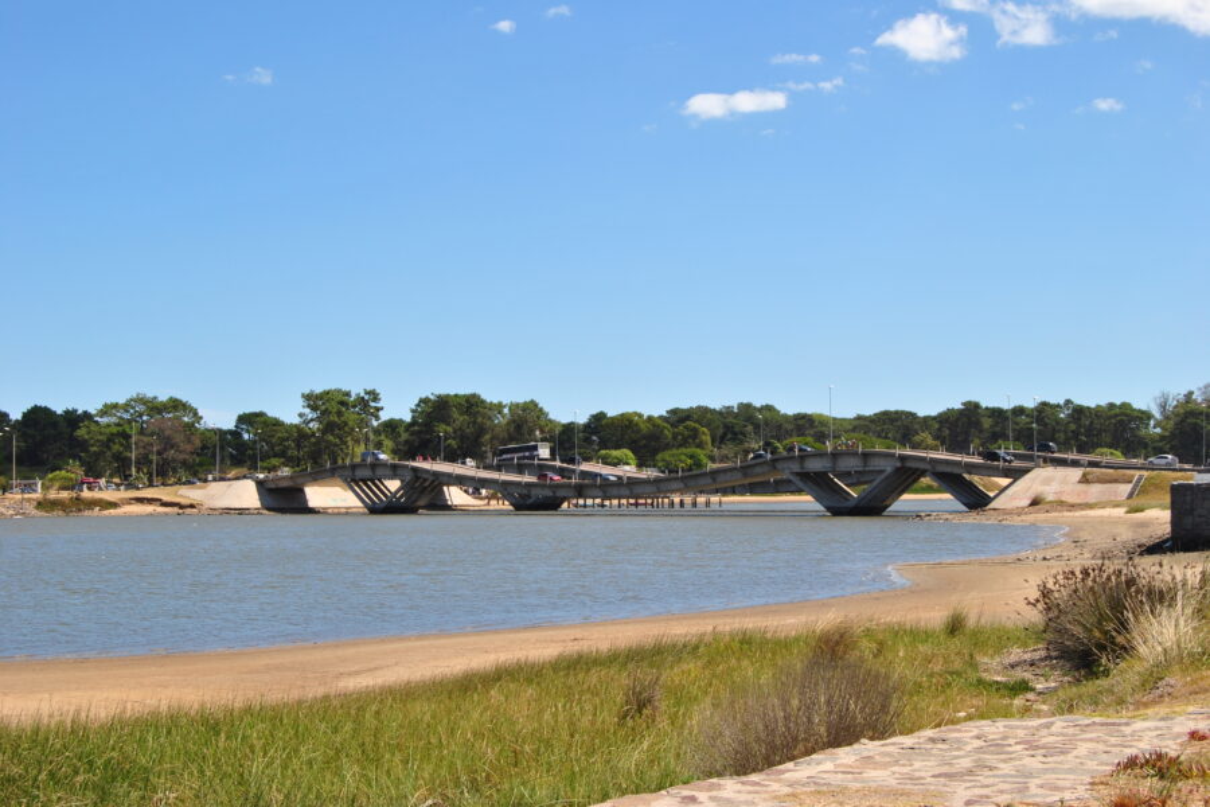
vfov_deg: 23.8
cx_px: 605
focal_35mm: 57
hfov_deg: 35.1
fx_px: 1916
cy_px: 404
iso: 125
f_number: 10
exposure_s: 1/250
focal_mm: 38
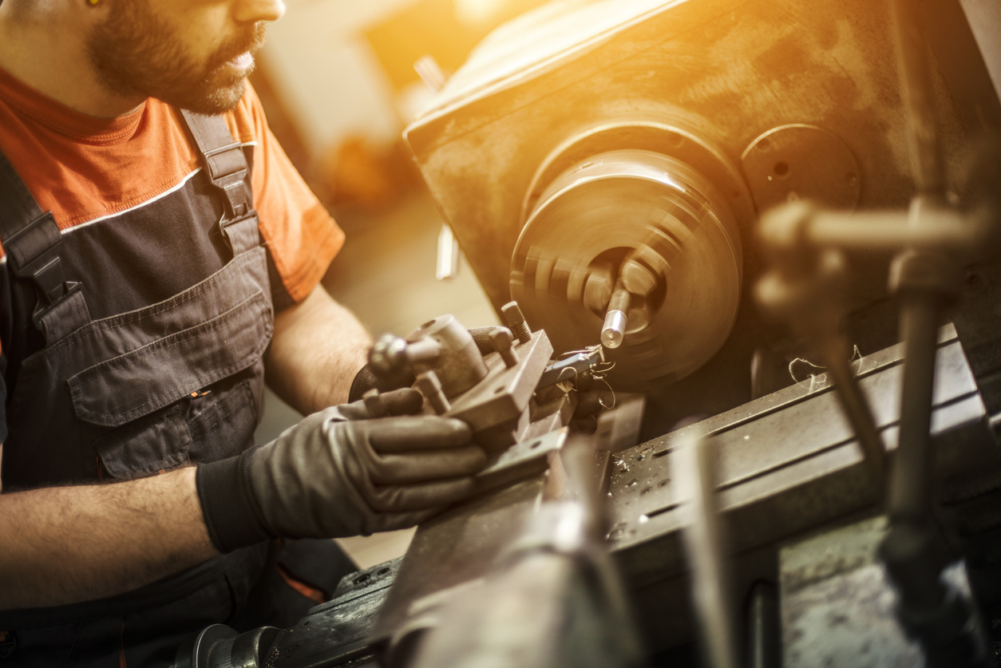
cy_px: 334
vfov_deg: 27.0
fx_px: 1391
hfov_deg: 39.6
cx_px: 500
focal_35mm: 50
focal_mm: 50
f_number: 1.4
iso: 200
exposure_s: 1/200
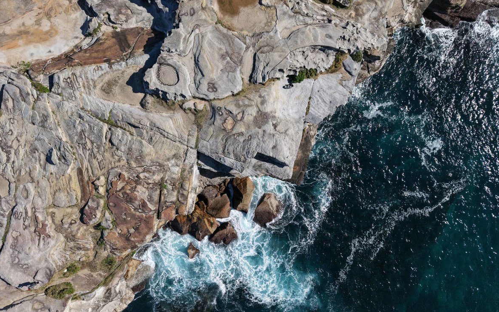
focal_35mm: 26
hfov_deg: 70.4
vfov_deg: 47.5
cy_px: 139
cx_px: 245
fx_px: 354
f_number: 1.8
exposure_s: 1/5000
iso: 160
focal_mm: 8.67
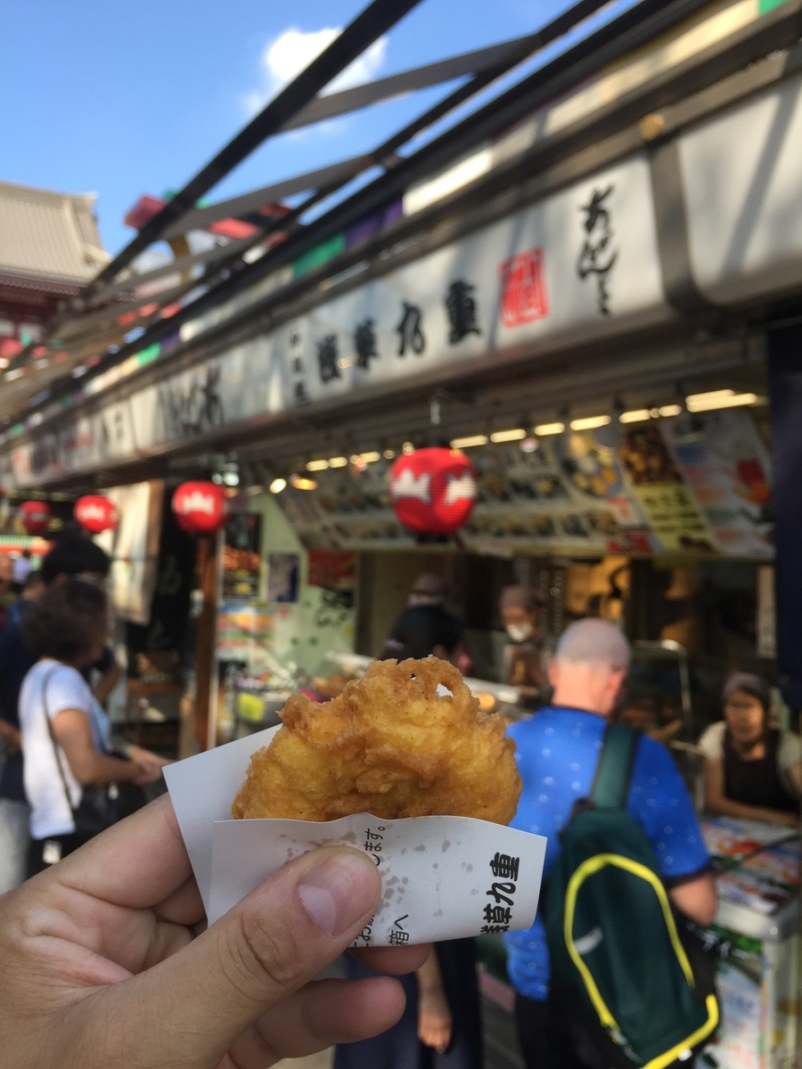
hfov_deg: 48.2
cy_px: 534
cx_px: 401
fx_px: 896
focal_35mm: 29
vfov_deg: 61.7
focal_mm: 4.15
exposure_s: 1/608
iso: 32
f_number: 2.2
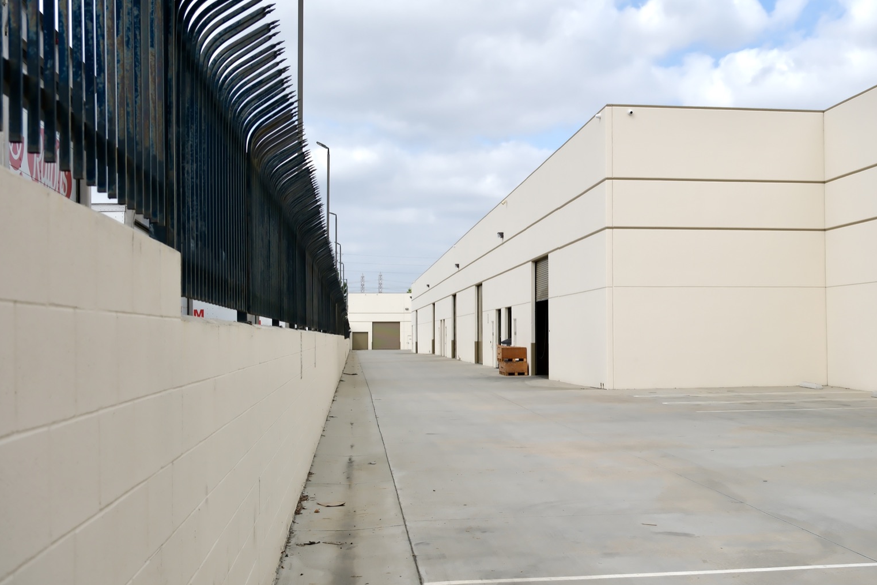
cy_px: 283
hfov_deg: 42.4
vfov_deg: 29.2
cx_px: 561
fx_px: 1120
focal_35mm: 46
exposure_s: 1/640
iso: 125
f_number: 5.6
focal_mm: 23.5
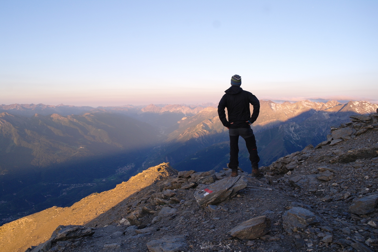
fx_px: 283
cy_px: 126
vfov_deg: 47.9
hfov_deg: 67.4
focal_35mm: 27
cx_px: 189
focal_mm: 18
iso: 400
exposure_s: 1/125
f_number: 6.3
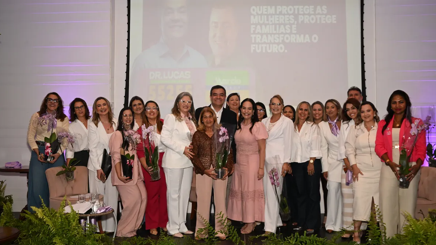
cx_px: 216
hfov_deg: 54.0
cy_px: 134
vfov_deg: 32.0
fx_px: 428
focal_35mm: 37
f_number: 5.6
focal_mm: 35
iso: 3200
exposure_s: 1/200
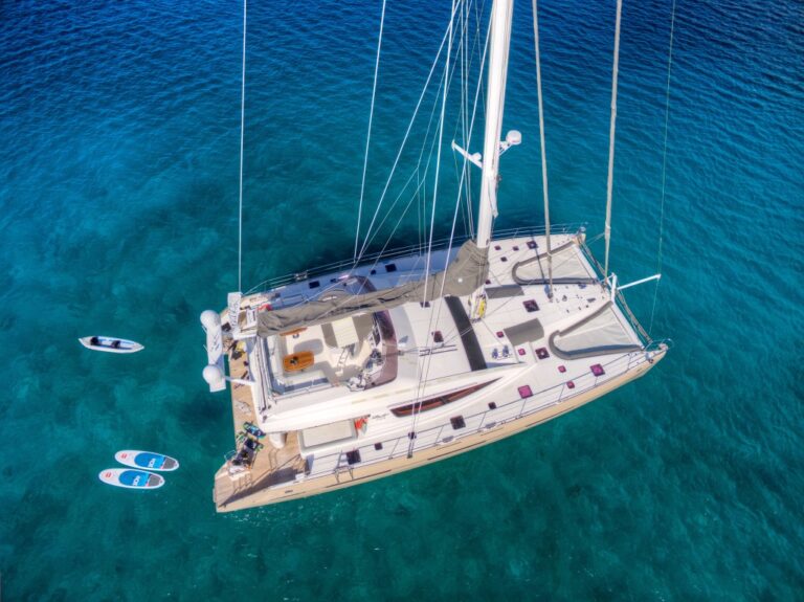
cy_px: 301
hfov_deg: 81.8
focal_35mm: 20
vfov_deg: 65.9
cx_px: 402
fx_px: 464
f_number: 2.8
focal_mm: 3.61
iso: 100
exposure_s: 1/1250
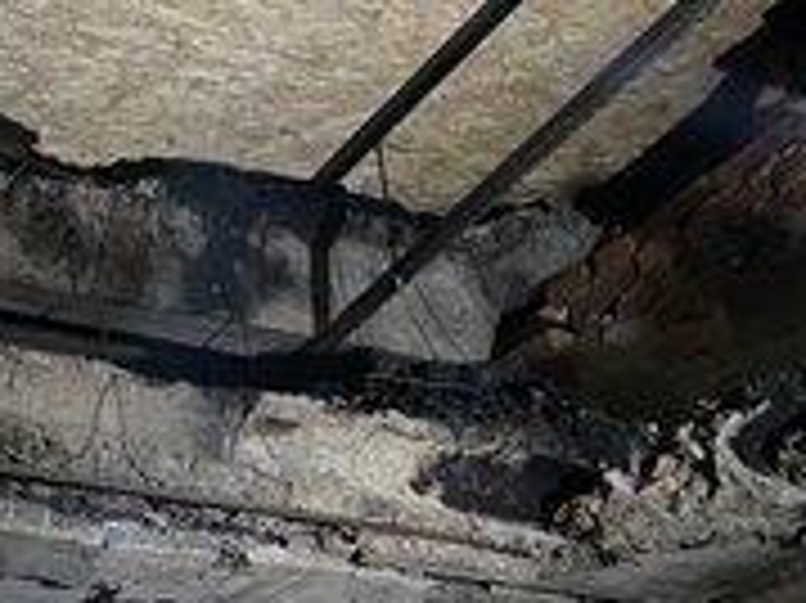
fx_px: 1350
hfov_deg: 32.8
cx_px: 234
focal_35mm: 58
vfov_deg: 24.7
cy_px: 94
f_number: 1.6
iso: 800
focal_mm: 4.2
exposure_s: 1/30
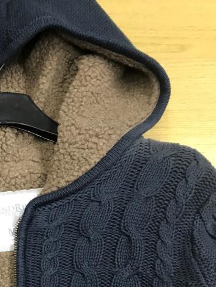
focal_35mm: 61
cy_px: 276
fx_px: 507
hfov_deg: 22.8
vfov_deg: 29.9
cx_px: -17
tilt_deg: -69.9
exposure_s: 1/15
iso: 50
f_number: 1.8
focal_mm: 3.99
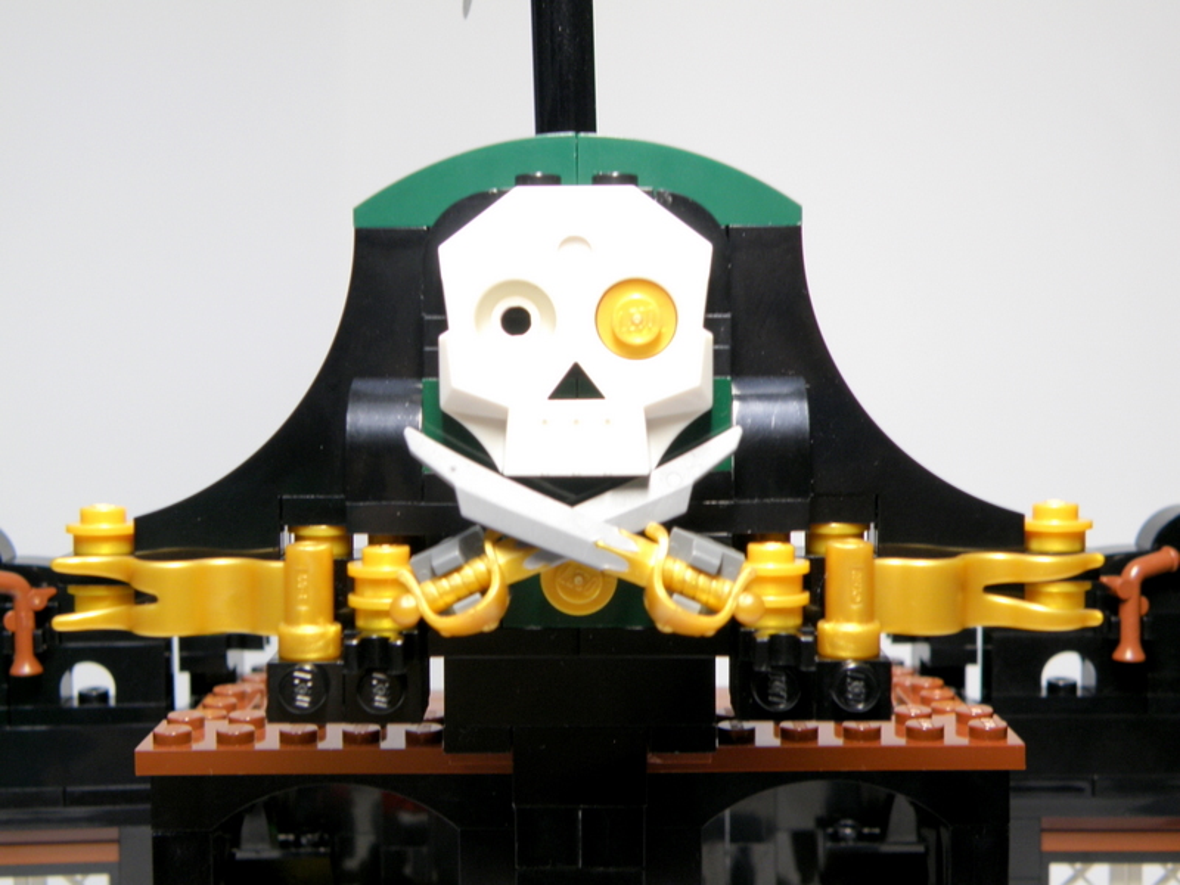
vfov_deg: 26.6
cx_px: 590
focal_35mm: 55
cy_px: 442
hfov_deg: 34.9
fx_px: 1875
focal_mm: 9.77
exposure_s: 1/15
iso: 64
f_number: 4
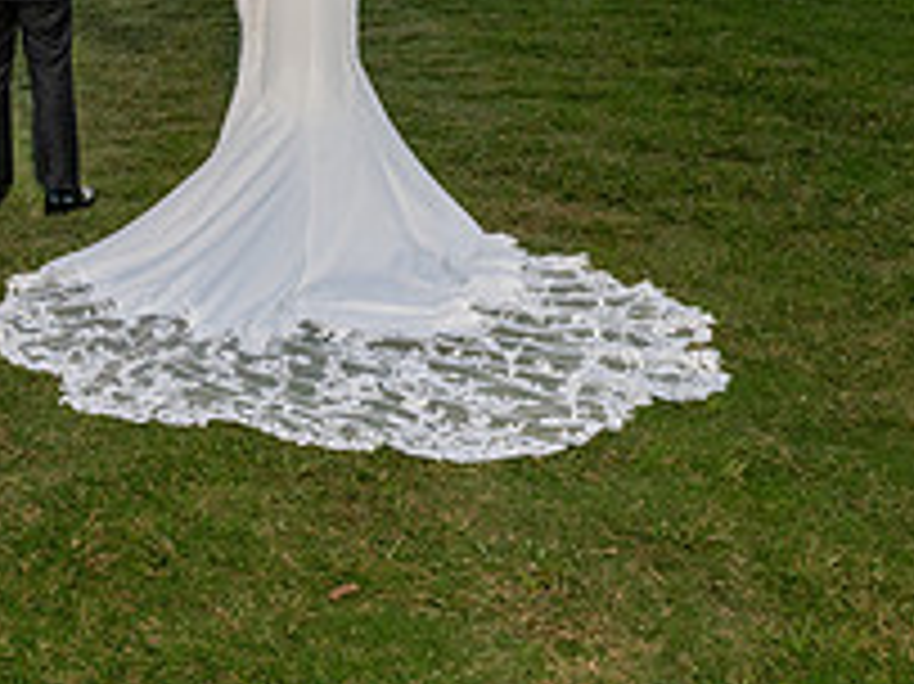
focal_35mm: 66
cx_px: -185
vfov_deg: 20.7
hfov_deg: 26.2
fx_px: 1742
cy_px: -142
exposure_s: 1/160
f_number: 7.1
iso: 320
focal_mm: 24
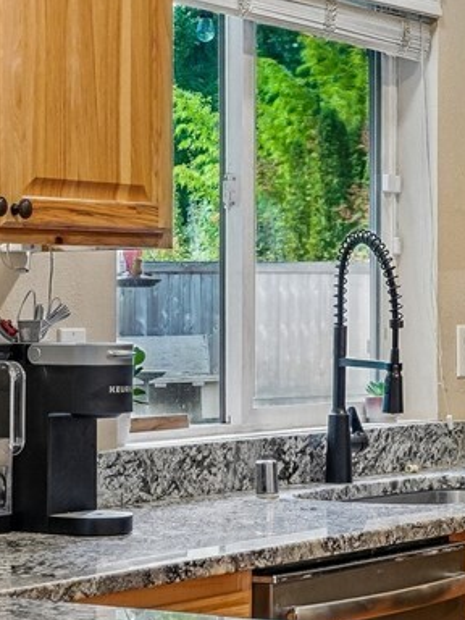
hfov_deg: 12.3
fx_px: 2131
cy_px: 329
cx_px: 456
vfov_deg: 16.5
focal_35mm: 119
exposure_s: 1/45
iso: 2000
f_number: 8
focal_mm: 28
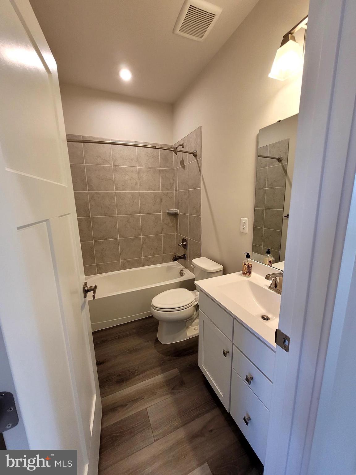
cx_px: 178
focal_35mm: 13
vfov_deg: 106.2
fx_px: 178
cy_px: 238
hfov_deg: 89.9
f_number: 2.2
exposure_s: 1/60
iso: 125
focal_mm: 1.74
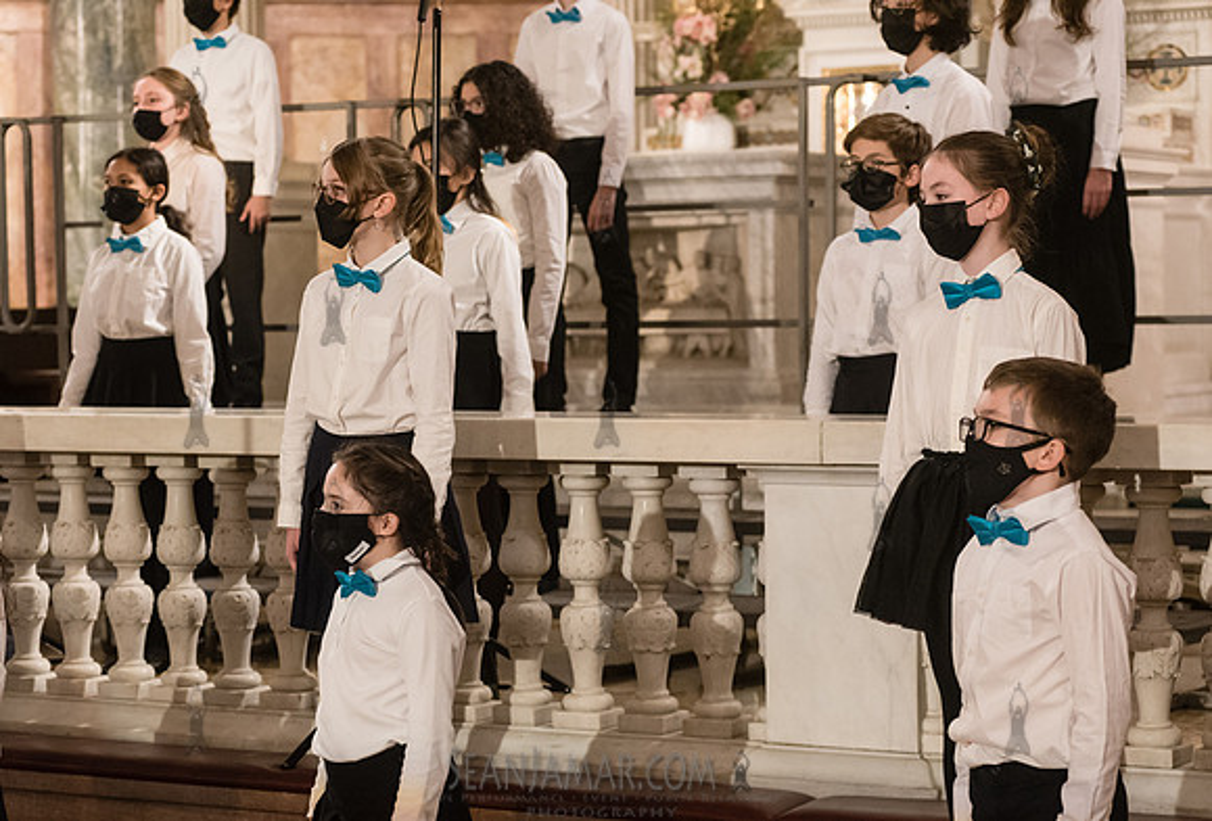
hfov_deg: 22.5
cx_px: 528
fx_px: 3040
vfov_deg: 15.4
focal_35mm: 90
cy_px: 456
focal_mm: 80
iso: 4000
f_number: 5
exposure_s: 1/125
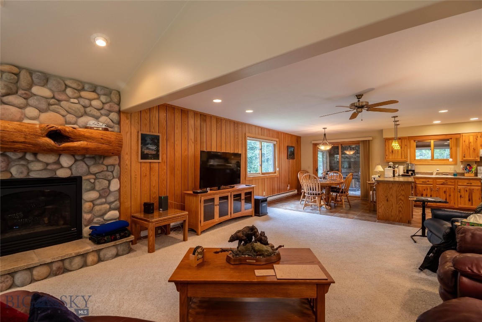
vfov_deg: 77.3
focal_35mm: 15
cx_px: 241
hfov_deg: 100.4
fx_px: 201
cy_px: 161
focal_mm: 10
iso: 400
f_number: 8
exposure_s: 1/30
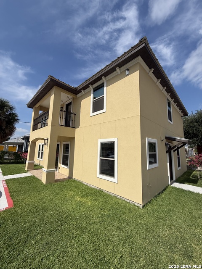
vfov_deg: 102.1
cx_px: 101
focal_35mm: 14
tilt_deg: +9.3
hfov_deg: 85.7
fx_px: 109
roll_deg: -1.3
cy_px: 134
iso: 50
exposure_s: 1/4149
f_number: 2.2
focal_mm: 2.22
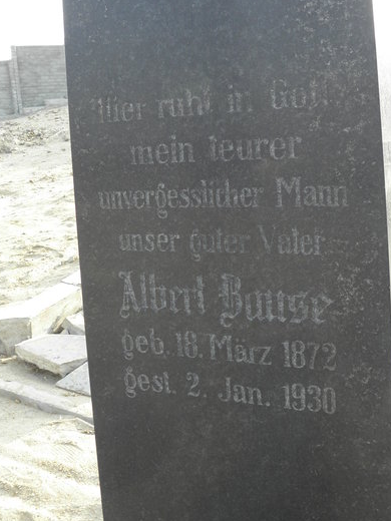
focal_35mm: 40
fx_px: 602
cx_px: 254
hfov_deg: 35.7
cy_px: 269
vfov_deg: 46.8
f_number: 4.5
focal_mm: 4.6
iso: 64
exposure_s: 1/60
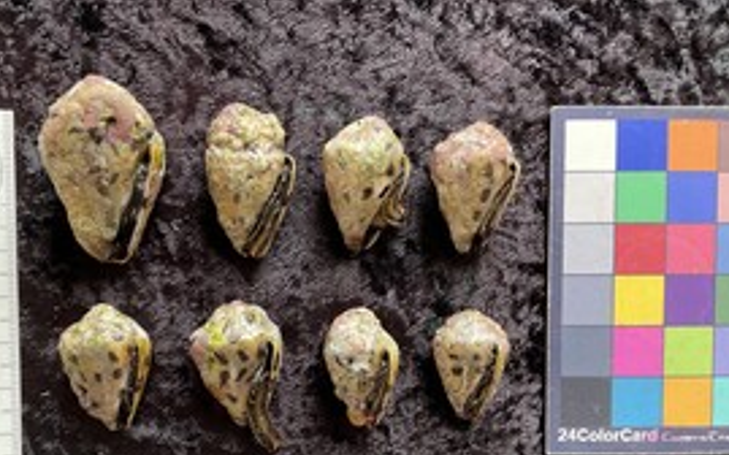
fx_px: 795
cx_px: 331
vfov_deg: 31.7
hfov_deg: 49.2
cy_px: 310
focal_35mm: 40
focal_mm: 3
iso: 40
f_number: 1.8
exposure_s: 1/60
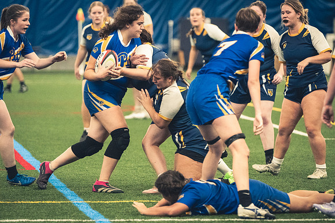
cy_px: 112
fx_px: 2437
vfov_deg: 5.2
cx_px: 168
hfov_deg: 7.9
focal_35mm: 262
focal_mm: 175
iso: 12800
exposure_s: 1/500
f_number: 2.8
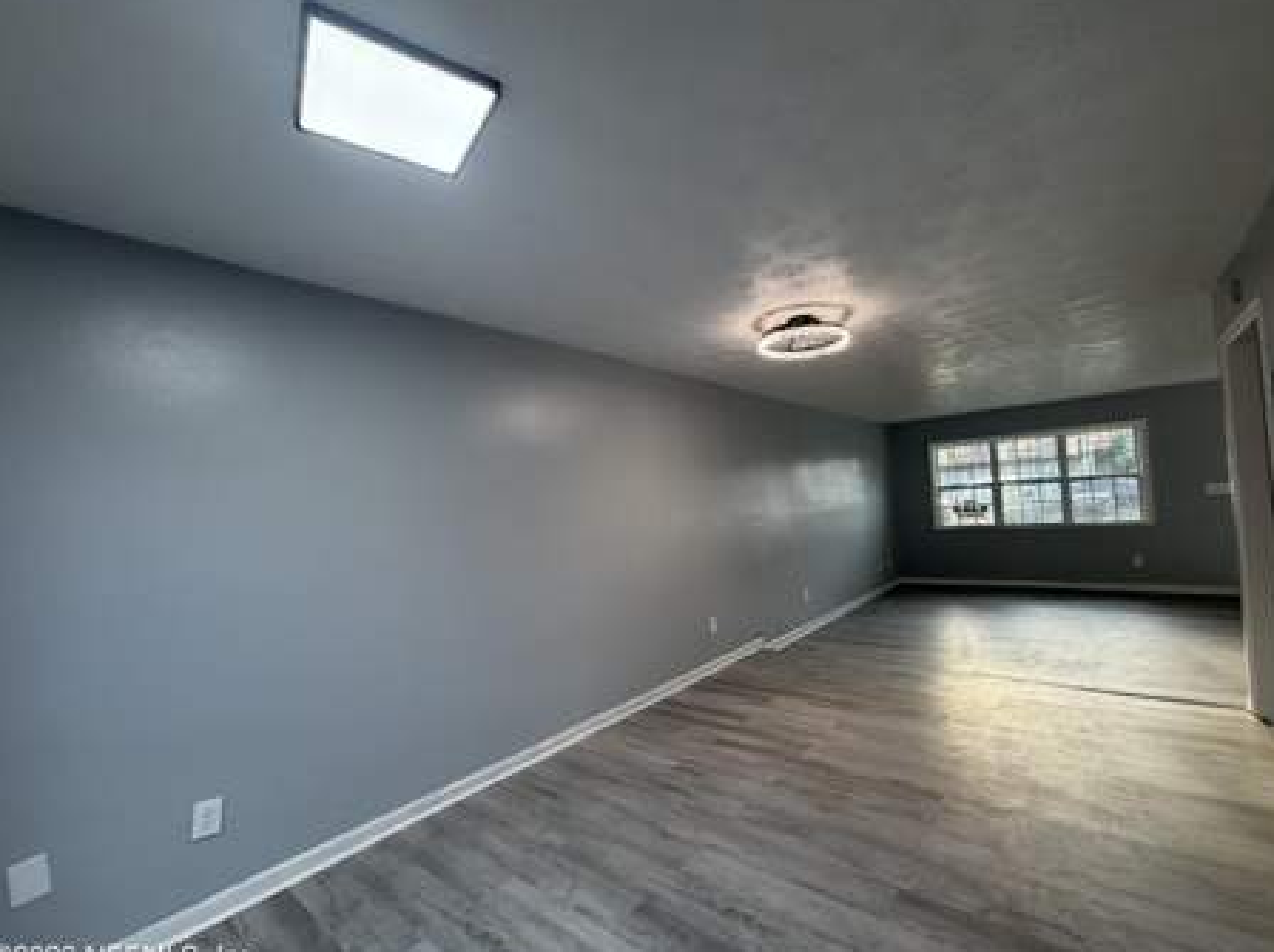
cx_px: 671
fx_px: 551
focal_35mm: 15
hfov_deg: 98.1
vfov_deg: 81.6
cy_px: 490
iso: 160
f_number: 2.2
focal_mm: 2.22
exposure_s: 1/120
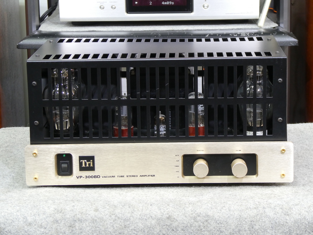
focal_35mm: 106
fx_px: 958
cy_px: 118
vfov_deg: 14.0
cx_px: 156
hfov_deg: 18.5
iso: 200
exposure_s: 1/3.2
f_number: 5.1
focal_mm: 19
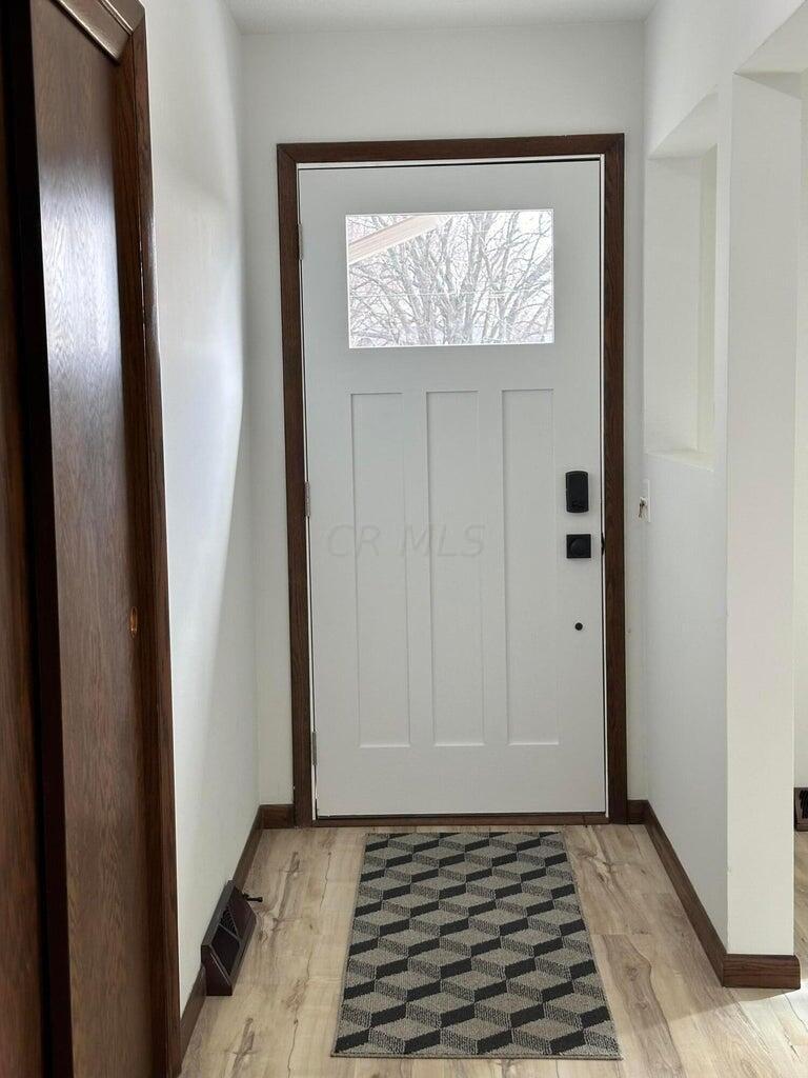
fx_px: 1494
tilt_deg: -6.0
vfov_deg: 39.7
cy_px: 539
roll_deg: +0.9
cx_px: 404
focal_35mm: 48
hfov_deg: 30.3
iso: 80
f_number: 1.78
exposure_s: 1/120
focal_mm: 6.86
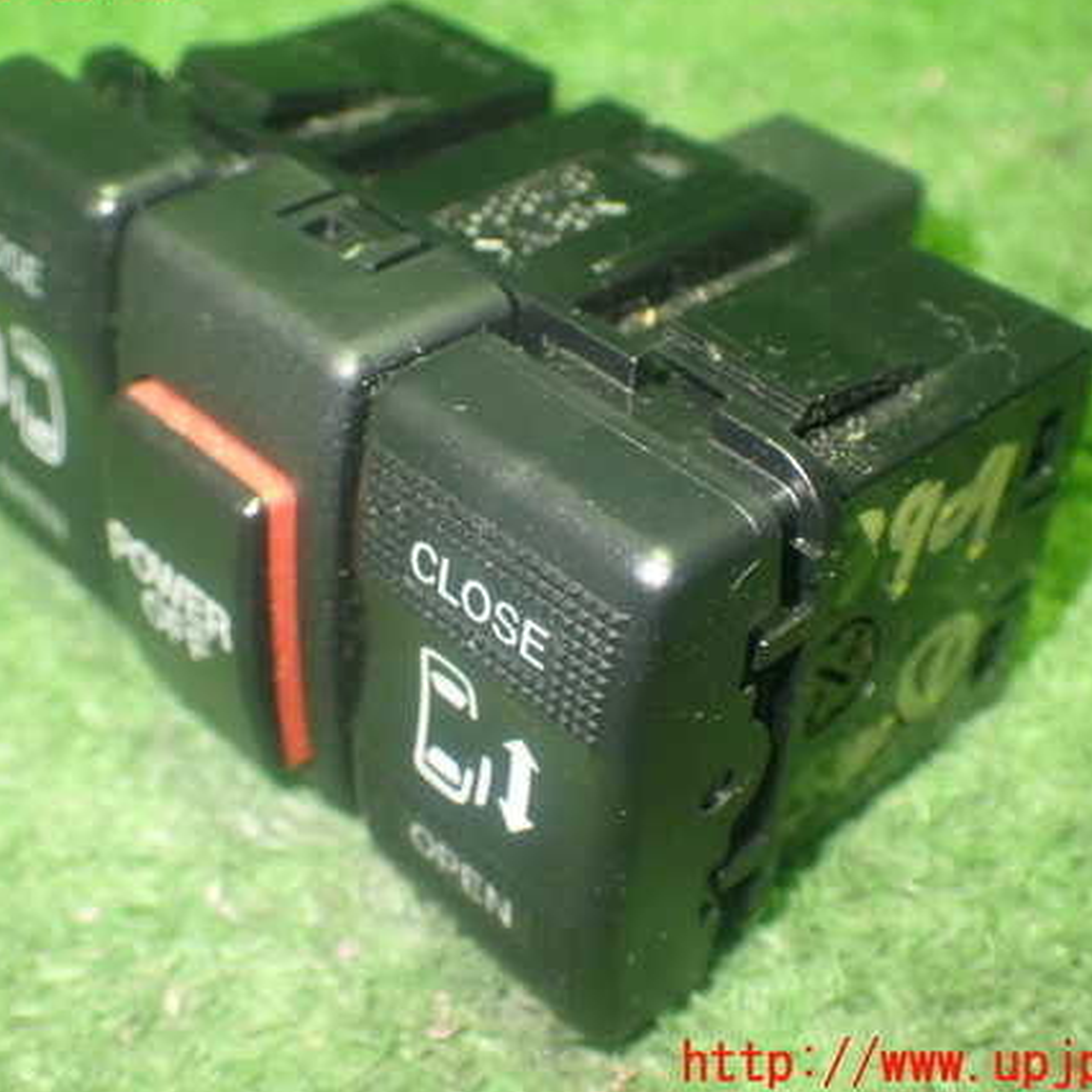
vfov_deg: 33.4
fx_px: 1820
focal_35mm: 51
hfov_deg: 33.4
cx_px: 492
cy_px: 520
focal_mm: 7.31
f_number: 2.8
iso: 800
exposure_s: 1/20
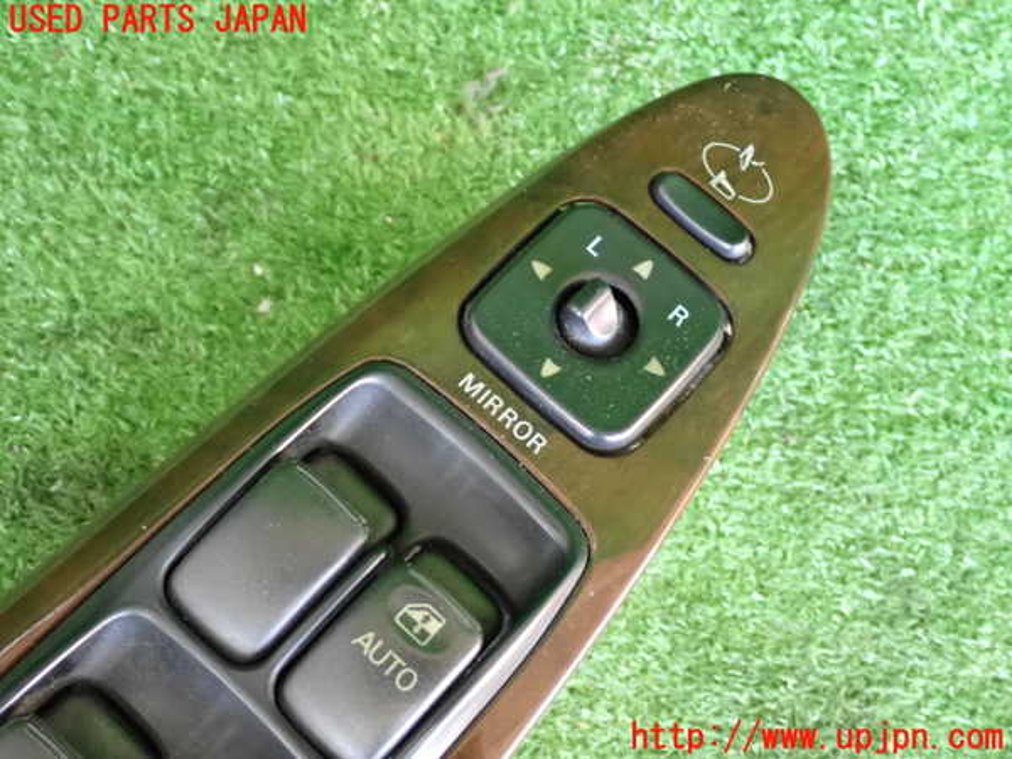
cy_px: 380
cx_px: 506
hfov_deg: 40.4
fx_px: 1374
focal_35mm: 47
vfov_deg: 30.9
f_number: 3.1
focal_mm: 8.4
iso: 2000
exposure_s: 1/60
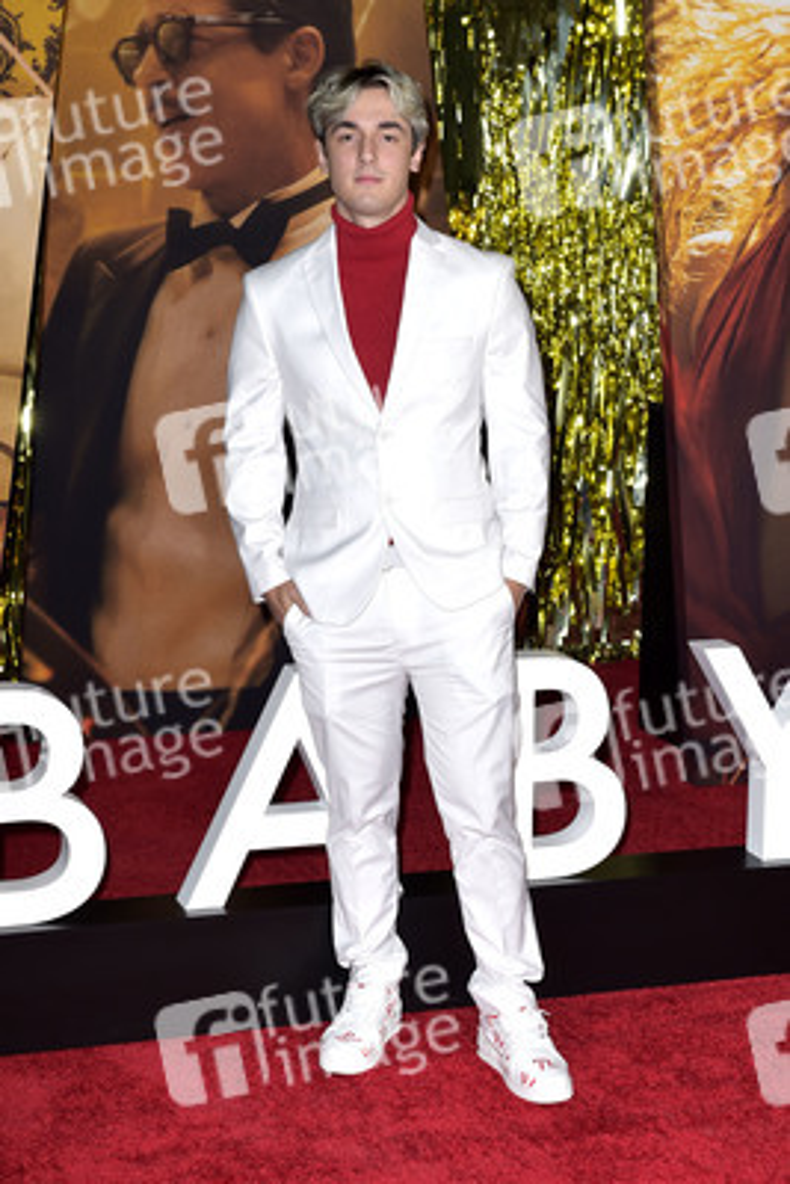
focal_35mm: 66
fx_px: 2170
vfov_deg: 30.5
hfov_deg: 20.6
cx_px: 395
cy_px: 592
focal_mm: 66
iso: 800
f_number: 6.3
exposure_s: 1/250
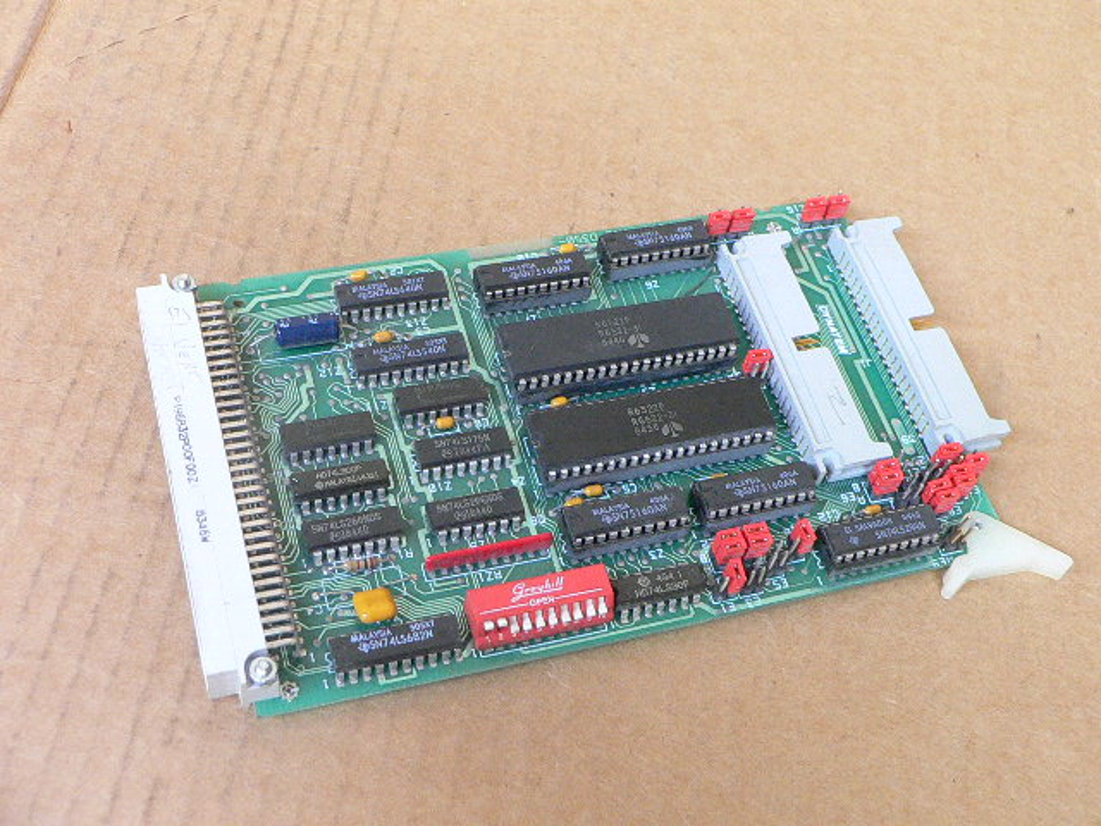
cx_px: 550
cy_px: 413
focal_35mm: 45
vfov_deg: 32.2
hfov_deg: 42.1
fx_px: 1431
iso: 200
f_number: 2.8
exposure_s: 1/8
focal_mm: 6
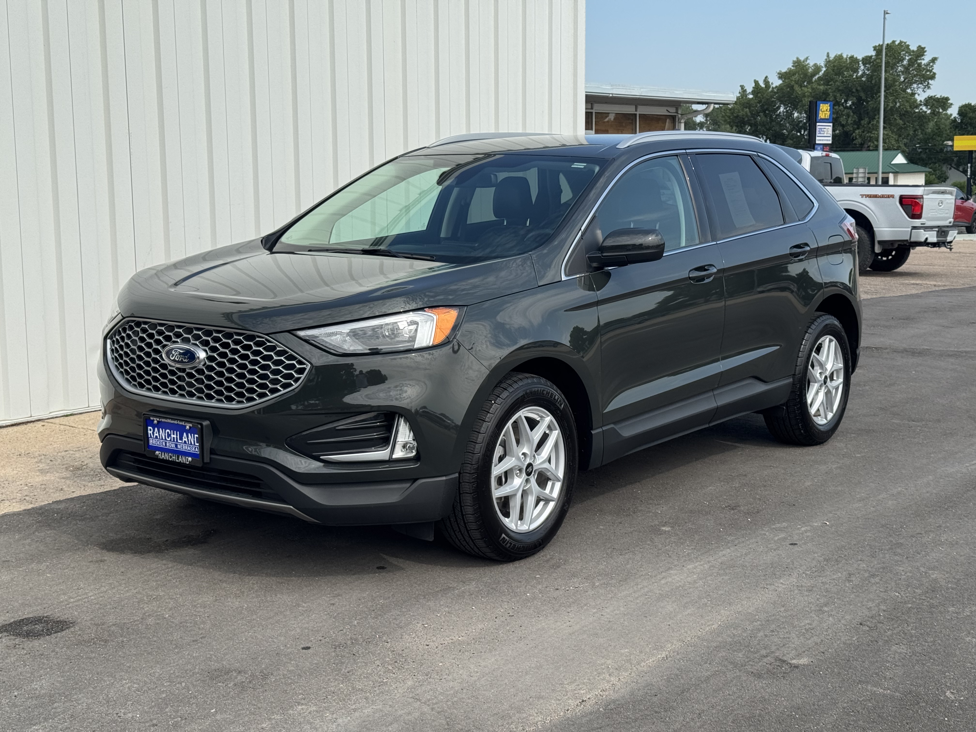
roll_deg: +0.4
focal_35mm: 48
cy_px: 366
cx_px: 488
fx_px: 1353
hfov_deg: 39.7
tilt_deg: -8.3
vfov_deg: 30.3
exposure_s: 1/3257
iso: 64
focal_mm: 6.76
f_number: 1.78
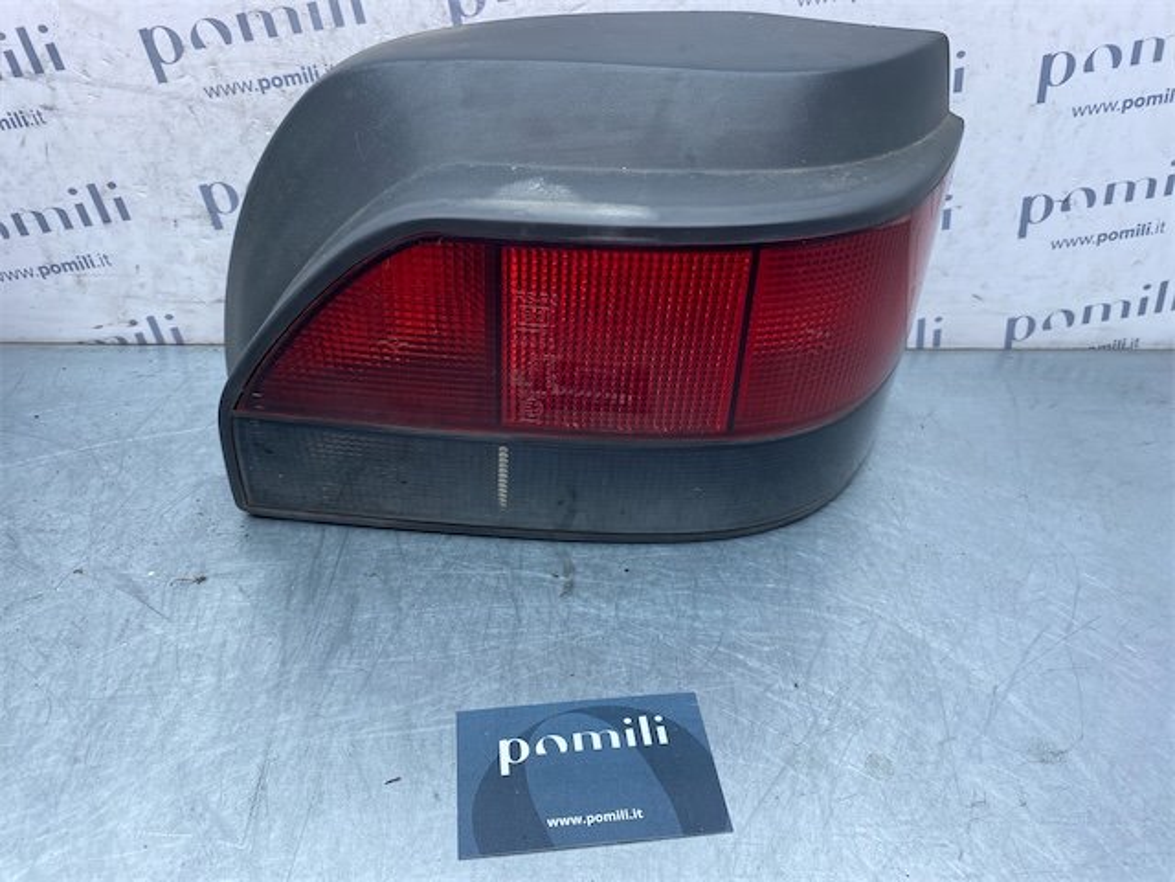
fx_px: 883
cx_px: 588
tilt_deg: -36.3
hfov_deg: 67.3
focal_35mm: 26
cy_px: 441
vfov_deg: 53.1
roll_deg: -3.5
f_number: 1.8
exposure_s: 1/439
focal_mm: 4.25
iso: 32
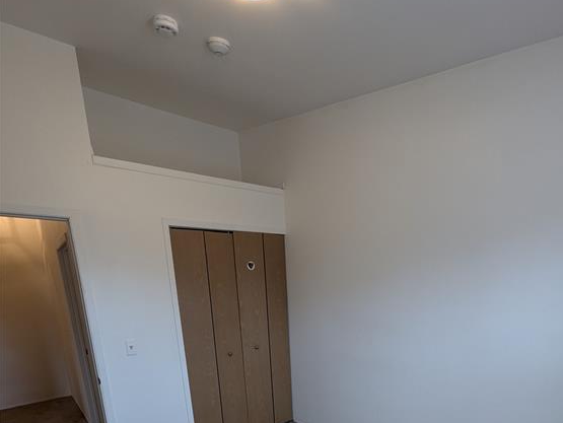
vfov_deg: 62.9
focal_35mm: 18
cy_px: 361
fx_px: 293
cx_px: 292
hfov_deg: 87.7
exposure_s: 1/24
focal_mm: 1.95
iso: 82
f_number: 2.2
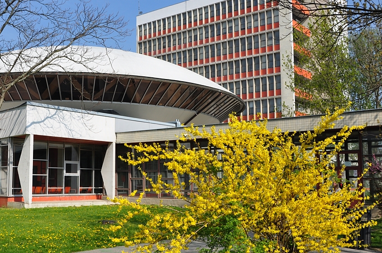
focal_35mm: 38
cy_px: 109
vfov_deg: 34.9
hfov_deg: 50.8
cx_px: 188
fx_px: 403
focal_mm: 22
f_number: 10
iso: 200
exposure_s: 1/320
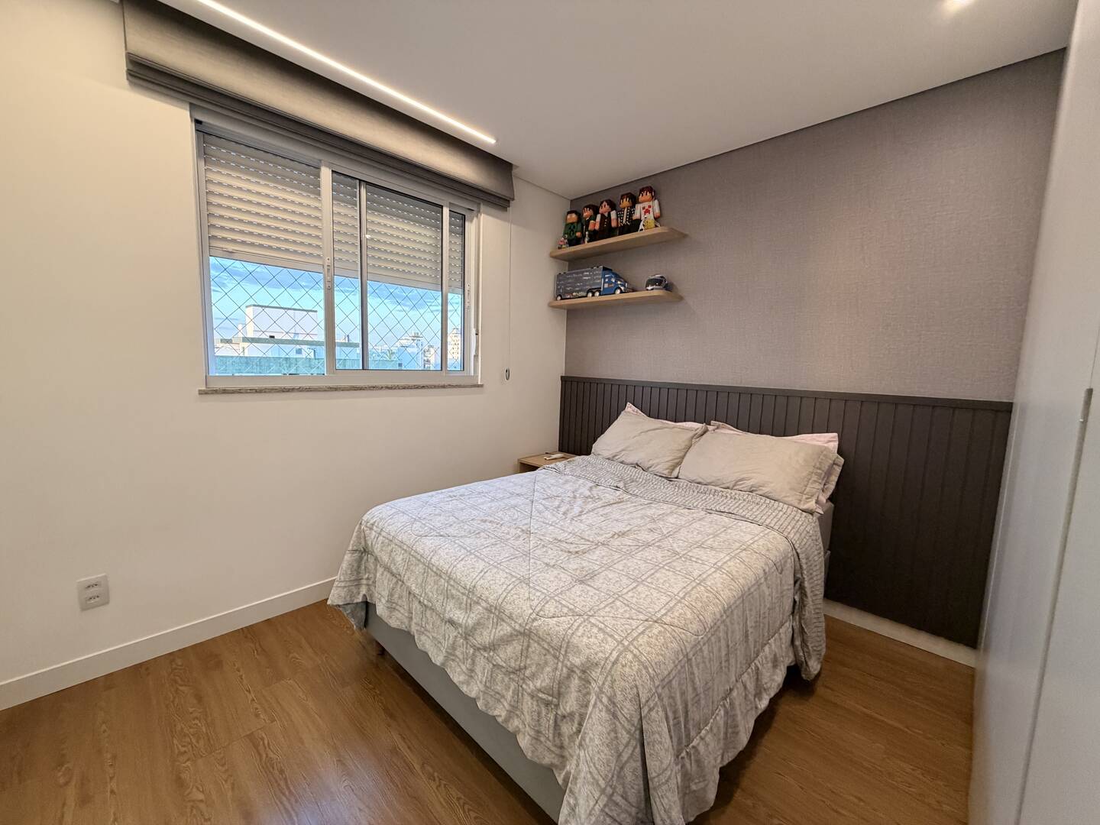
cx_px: 550
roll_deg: -1.4
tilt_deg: -6.7
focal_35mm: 14
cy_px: 412
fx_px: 445
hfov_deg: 102.1
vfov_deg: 85.7
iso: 320
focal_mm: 2.22
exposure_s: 1/60
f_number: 2.2
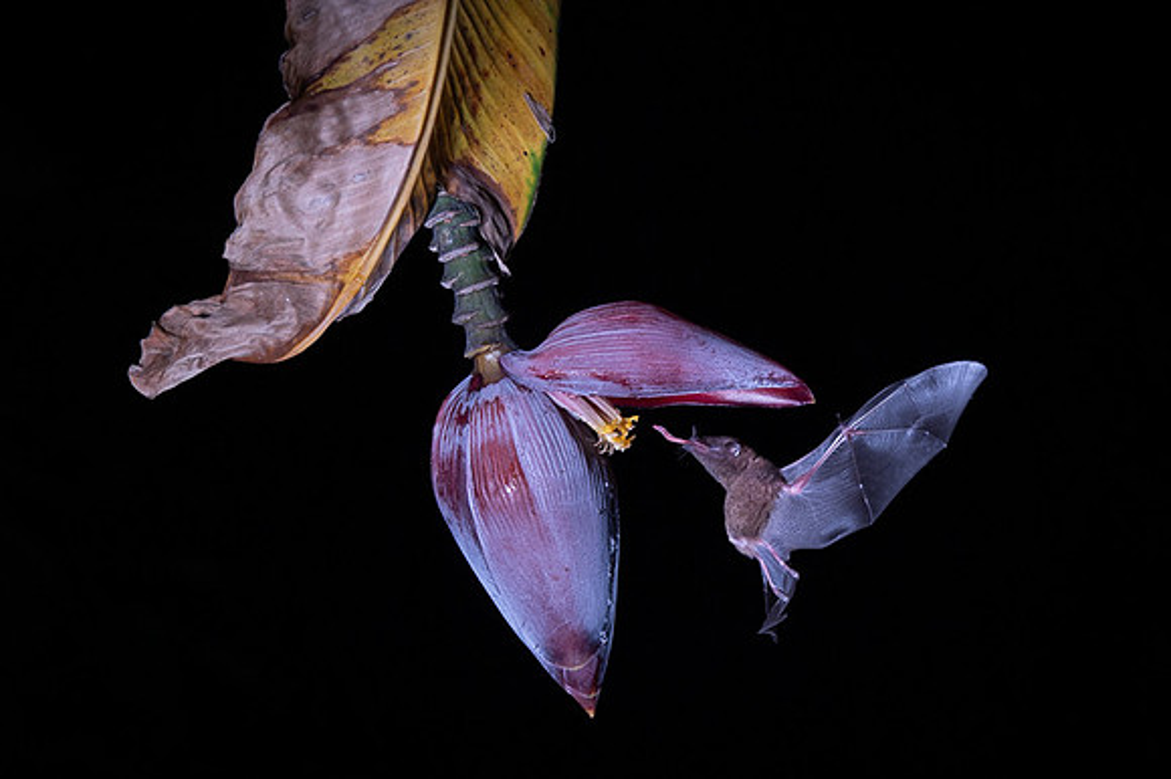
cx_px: 747
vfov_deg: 6.3
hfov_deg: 9.5
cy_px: 440
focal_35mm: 218
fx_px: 7074
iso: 800
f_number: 8
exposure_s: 1/250
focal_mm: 135
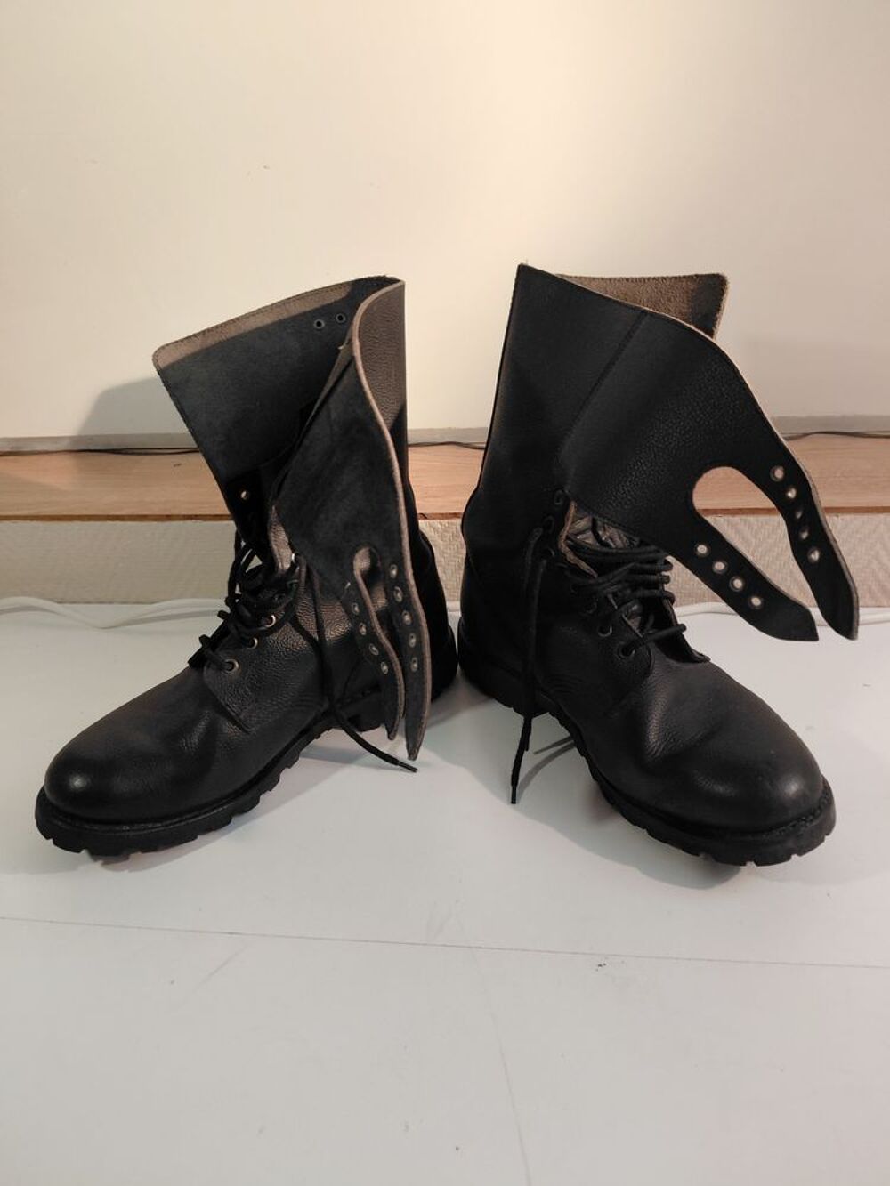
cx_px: 445
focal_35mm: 25
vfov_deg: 69.4
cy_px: 593
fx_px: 857
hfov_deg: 54.9
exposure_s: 1/50.1
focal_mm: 4.69
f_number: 1.8
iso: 200
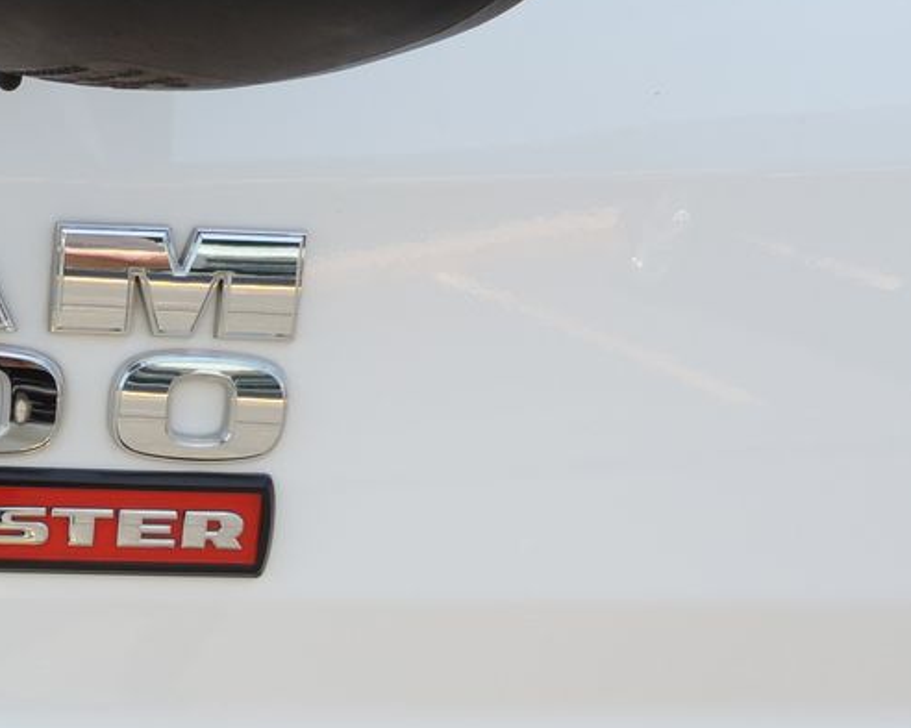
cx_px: -69
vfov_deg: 24.2
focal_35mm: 61
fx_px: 1644
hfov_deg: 28.4
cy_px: 658
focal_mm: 4.3
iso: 80
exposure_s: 1/320
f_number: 3
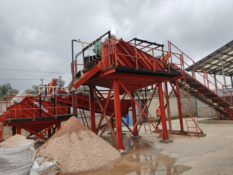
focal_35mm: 26
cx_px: 116
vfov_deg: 53.1
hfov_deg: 67.3
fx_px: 175
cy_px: 88
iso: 100
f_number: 1.79
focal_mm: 4.74
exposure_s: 1/523
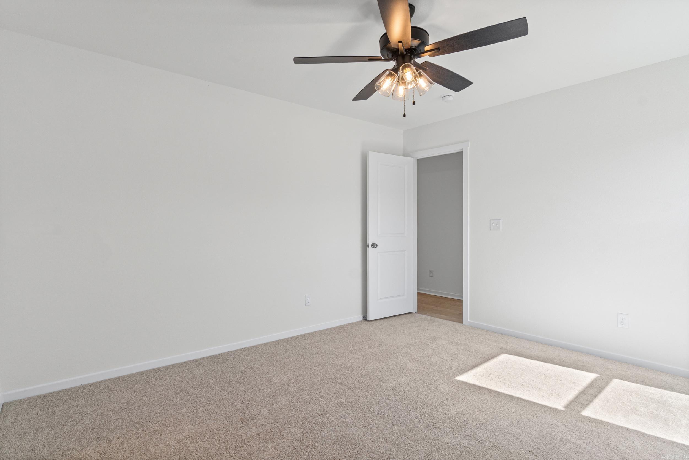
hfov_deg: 90.0
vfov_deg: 67.4
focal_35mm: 18
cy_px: 230
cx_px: 344
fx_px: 345
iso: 250
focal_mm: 12
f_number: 9
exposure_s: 1/20
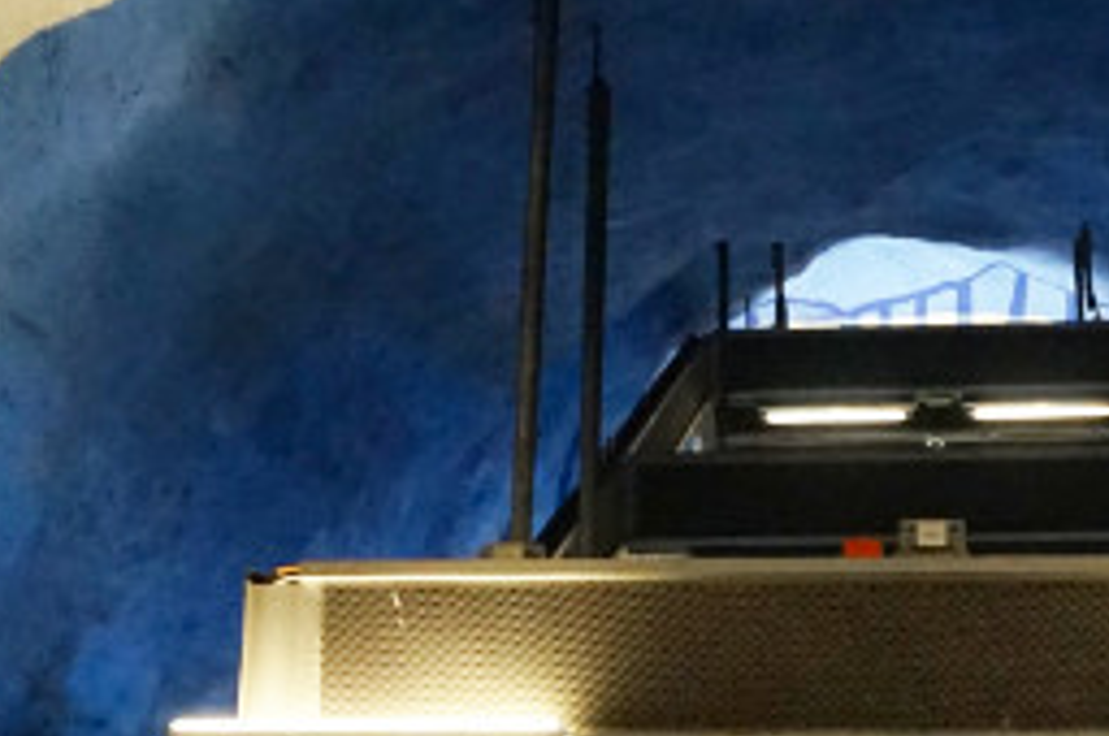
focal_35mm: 75
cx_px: 910
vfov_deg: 17.4
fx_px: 2307
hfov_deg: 26.5
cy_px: 862
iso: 3200
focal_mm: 16
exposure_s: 1/125
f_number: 3.5
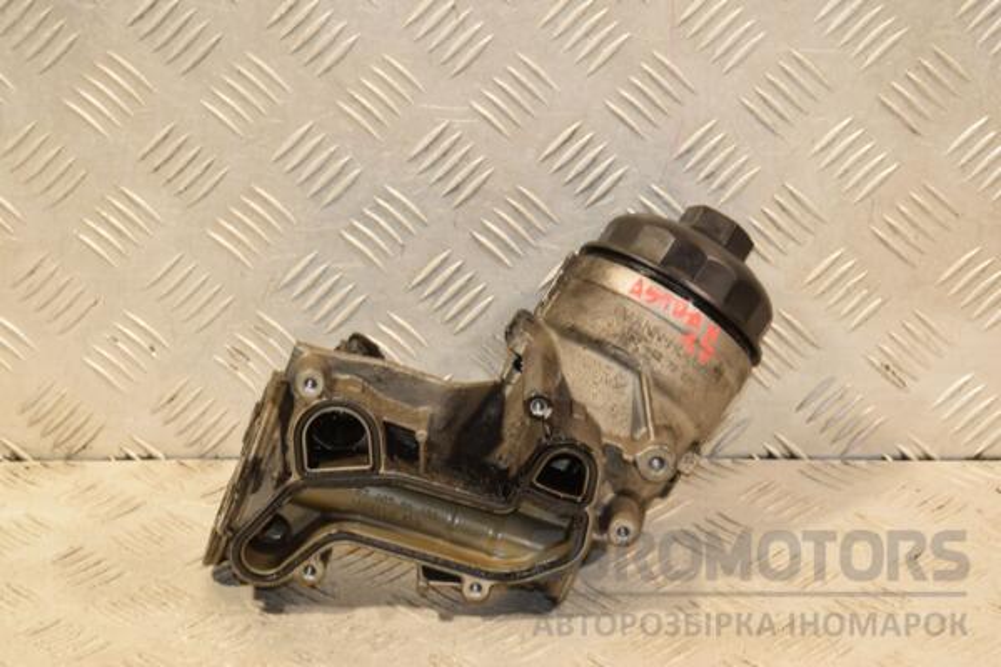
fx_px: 3128
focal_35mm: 112
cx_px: 500
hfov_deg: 18.2
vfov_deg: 12.2
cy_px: 334
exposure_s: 1/60
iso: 800
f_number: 8
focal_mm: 75
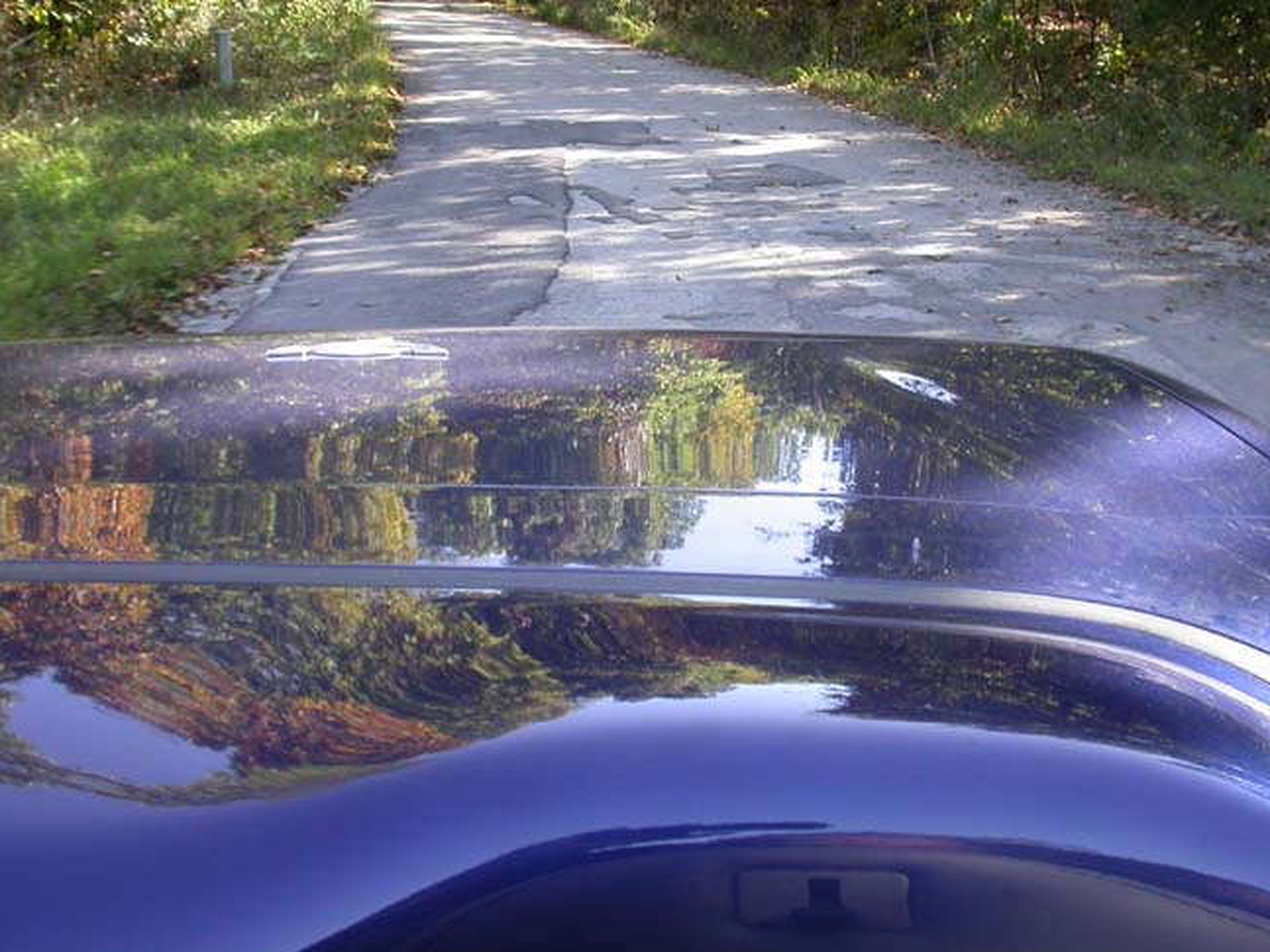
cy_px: 369
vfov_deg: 30.8
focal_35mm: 47
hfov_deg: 40.4
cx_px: 720
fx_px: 1724
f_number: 4.2
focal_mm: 7.85
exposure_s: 1/88.9
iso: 100
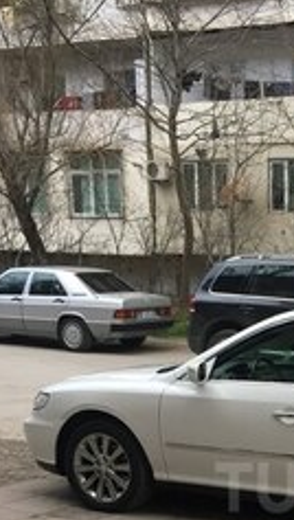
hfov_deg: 17.2
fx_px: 911
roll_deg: -1.5
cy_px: 487
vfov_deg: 30.2
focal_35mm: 66
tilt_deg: -14.4
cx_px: 384
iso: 40
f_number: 2.2
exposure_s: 1/33
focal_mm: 4.15
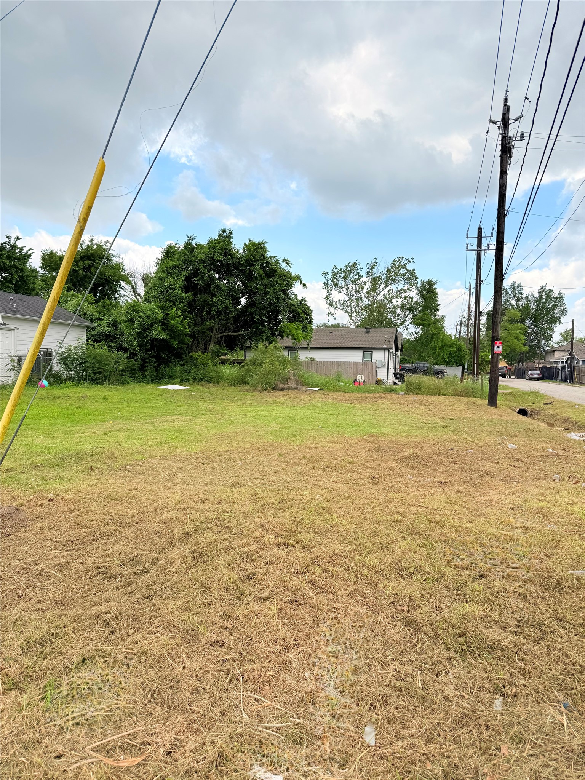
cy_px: 390
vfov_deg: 71.6
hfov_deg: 56.8
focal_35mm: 24
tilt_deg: -0.3
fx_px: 541
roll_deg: -1.3
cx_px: 292
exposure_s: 1/4167
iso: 80
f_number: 1.78
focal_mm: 6.76
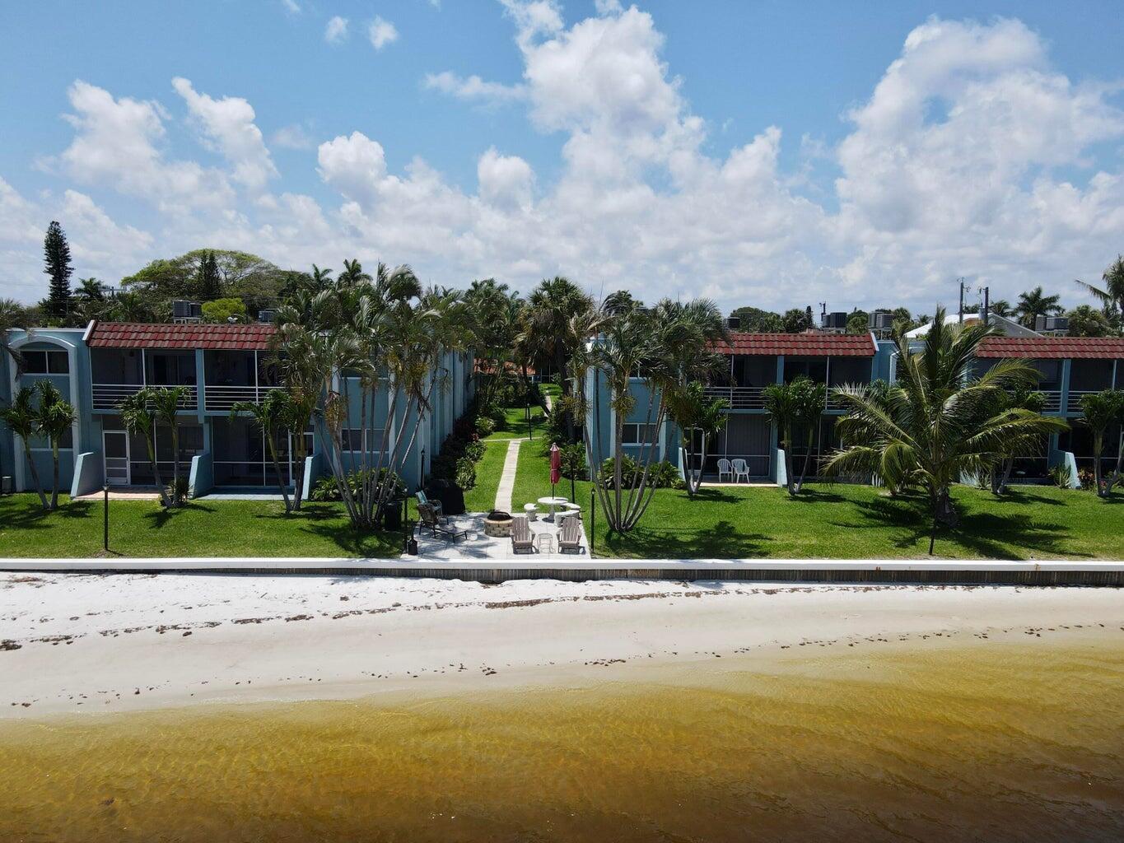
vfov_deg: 56.8
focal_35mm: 24
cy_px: 422
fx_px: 779
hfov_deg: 71.6
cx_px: 562
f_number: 2.8
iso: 100
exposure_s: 1/1000
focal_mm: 4.5
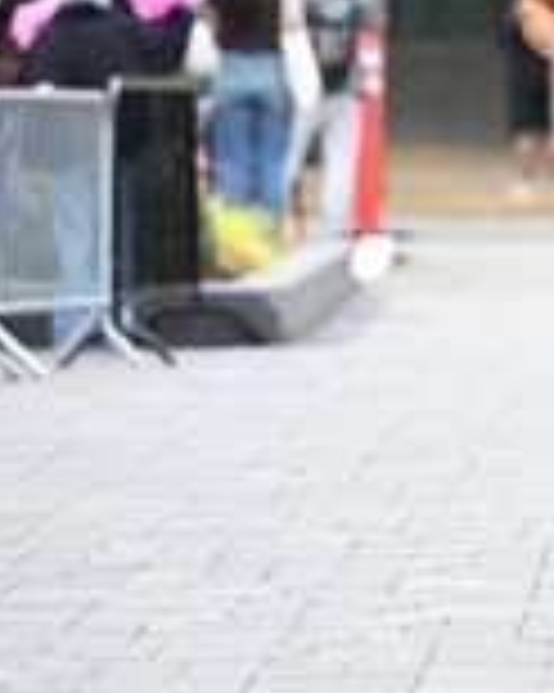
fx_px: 10996
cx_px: 808
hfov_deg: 2.9
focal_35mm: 536
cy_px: 135
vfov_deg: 3.6
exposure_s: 1/1600
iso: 1250
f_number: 2.8
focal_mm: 160
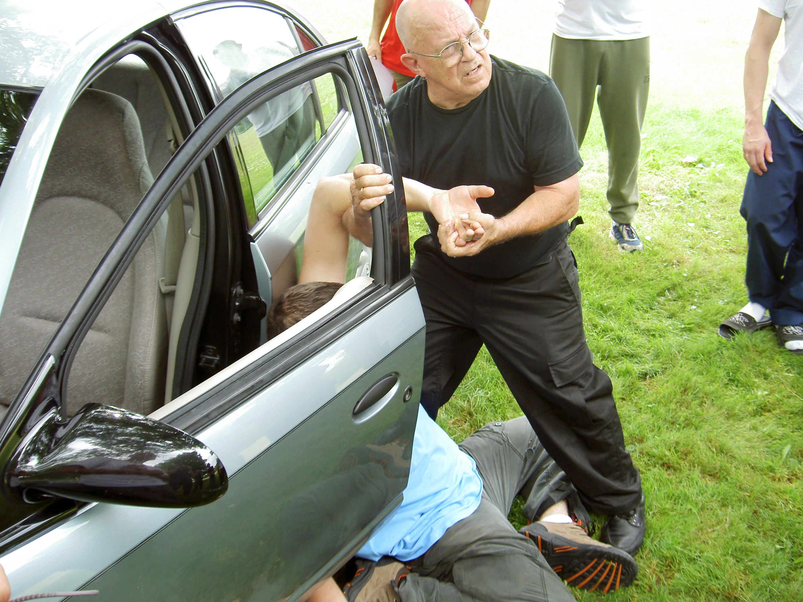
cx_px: 402
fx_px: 905
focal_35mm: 39
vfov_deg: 36.8
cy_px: 301
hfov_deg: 47.9
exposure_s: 1/60
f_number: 2.8
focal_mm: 8
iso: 100
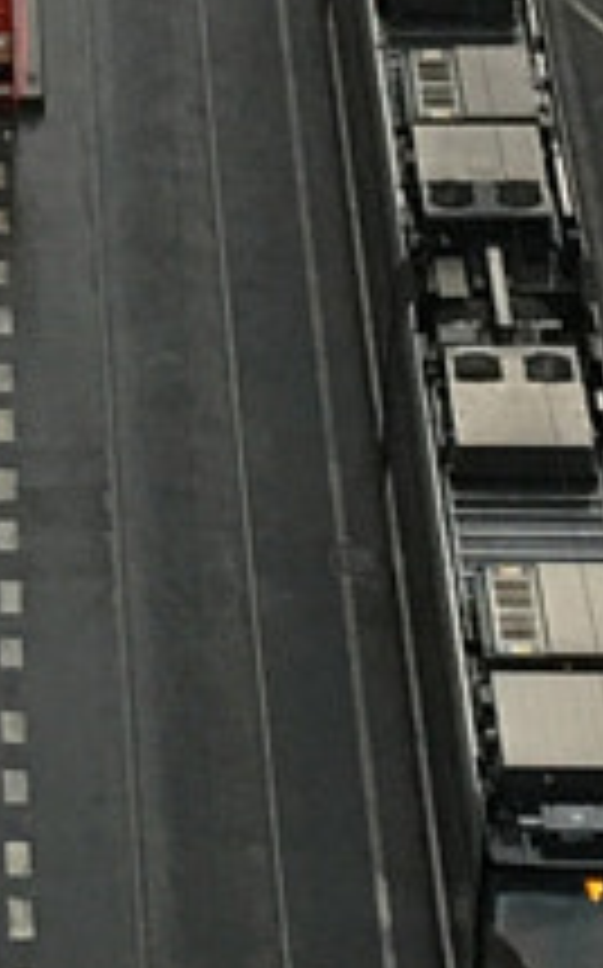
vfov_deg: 8.9
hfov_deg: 5.6
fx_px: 6033
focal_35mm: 229
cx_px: -608
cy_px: -554
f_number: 2.2
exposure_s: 1/33
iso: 32
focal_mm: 4.15
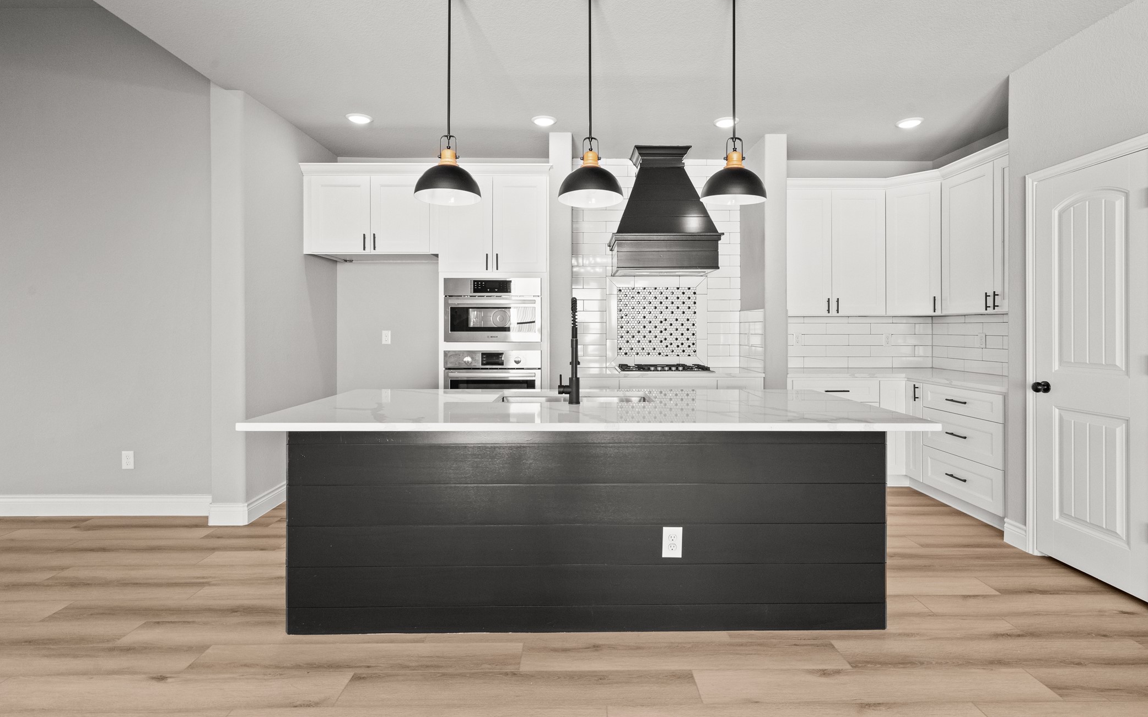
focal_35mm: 17
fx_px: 532
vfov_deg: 67.8
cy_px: 320
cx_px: 589
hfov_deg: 94.3
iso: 2000
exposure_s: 1/13
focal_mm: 16
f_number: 10
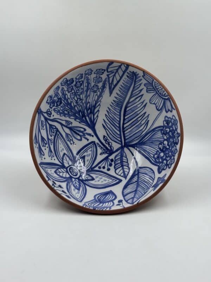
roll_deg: -1.7
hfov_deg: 30.3
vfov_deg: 39.7
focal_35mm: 48
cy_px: 141
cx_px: 106
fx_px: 390
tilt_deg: -20.4
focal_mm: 6.86
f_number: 1.78
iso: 64
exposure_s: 1/383
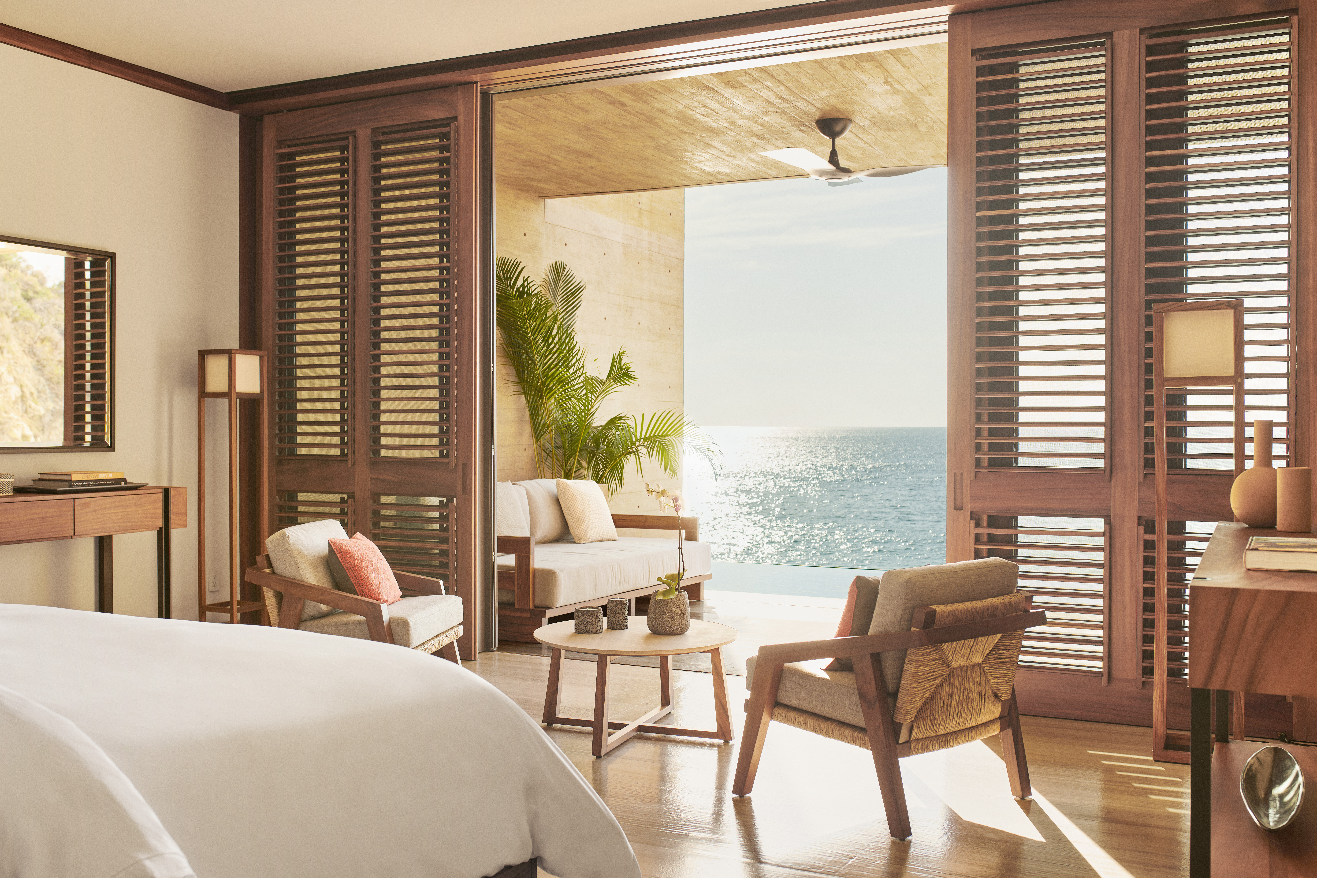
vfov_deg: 37.9
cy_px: 439
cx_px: 658
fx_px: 1280
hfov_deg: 54.4
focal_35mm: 35
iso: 100
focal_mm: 35
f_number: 5.6
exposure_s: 1/40
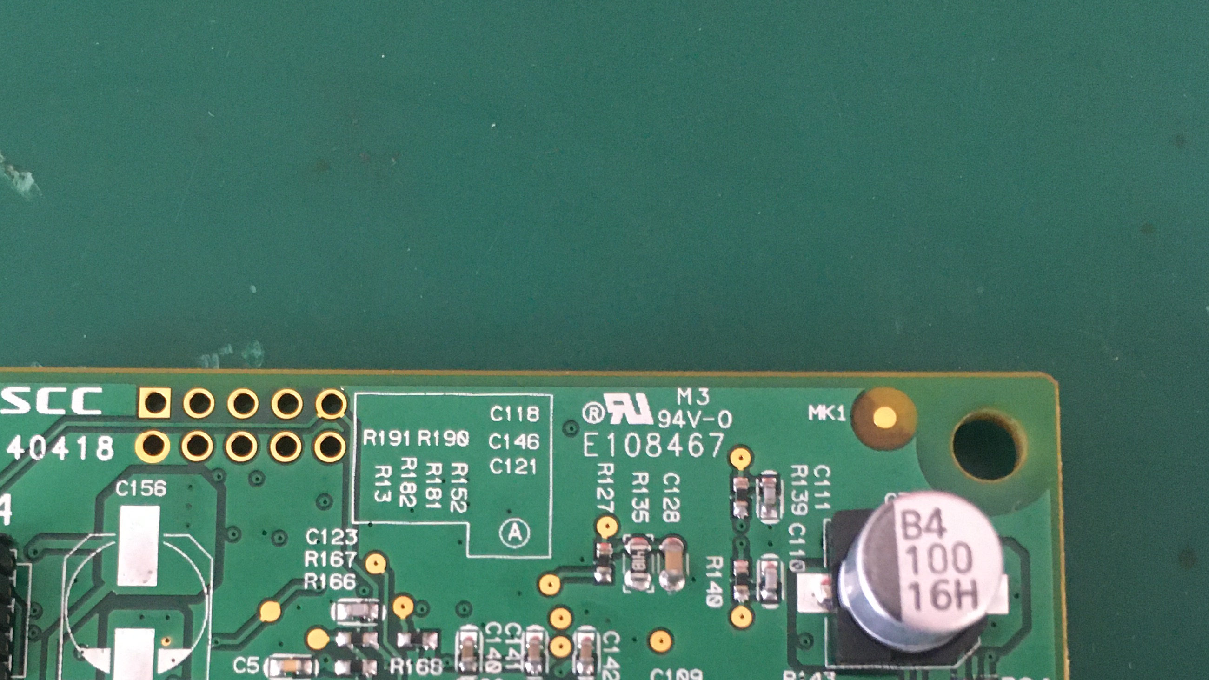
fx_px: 1571
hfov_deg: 42.0
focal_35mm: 49
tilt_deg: -84.3
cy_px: 683
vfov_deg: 23.4
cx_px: 525
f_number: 2.2
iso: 250
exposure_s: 1/33
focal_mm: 4.15
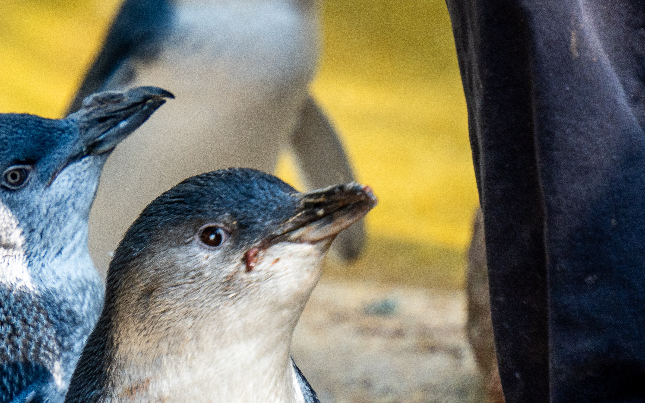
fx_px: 7345
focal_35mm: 418
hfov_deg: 5.0
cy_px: 200
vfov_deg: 3.1
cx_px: 138
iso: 640
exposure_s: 1/320
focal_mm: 167
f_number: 6.3
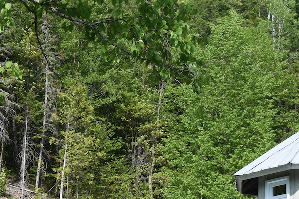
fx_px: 1254
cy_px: 297
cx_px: -10
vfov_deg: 8.9
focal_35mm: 151
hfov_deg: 13.4
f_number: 9
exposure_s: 1/320
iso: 200
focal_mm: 30
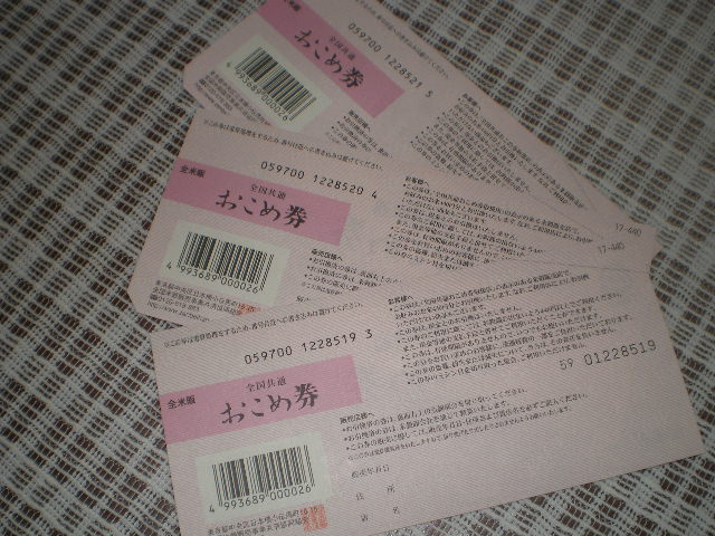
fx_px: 785
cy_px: 268
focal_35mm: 38
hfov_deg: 49.0
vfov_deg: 37.7
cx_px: 358
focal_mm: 6.3
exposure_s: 1/30
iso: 64
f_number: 4.6
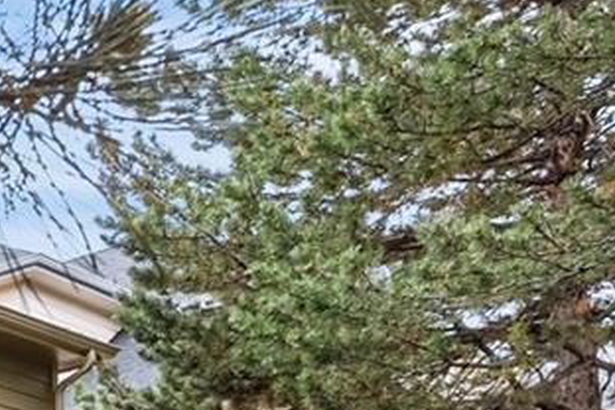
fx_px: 1401
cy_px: 783
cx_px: -686
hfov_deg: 16.8
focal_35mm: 82
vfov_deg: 14.3
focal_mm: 16
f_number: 8
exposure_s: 1/40
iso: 200
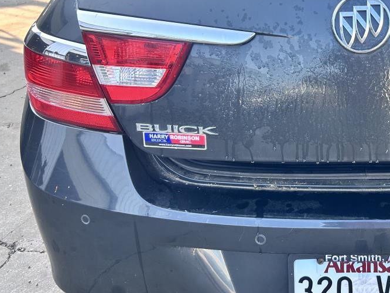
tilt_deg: -23.2
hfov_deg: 35.7
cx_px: 357
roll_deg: +1.7
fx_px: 563
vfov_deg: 28.7
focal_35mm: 50
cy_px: 77
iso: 50
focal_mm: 5.7
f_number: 1.5
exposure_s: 1/431
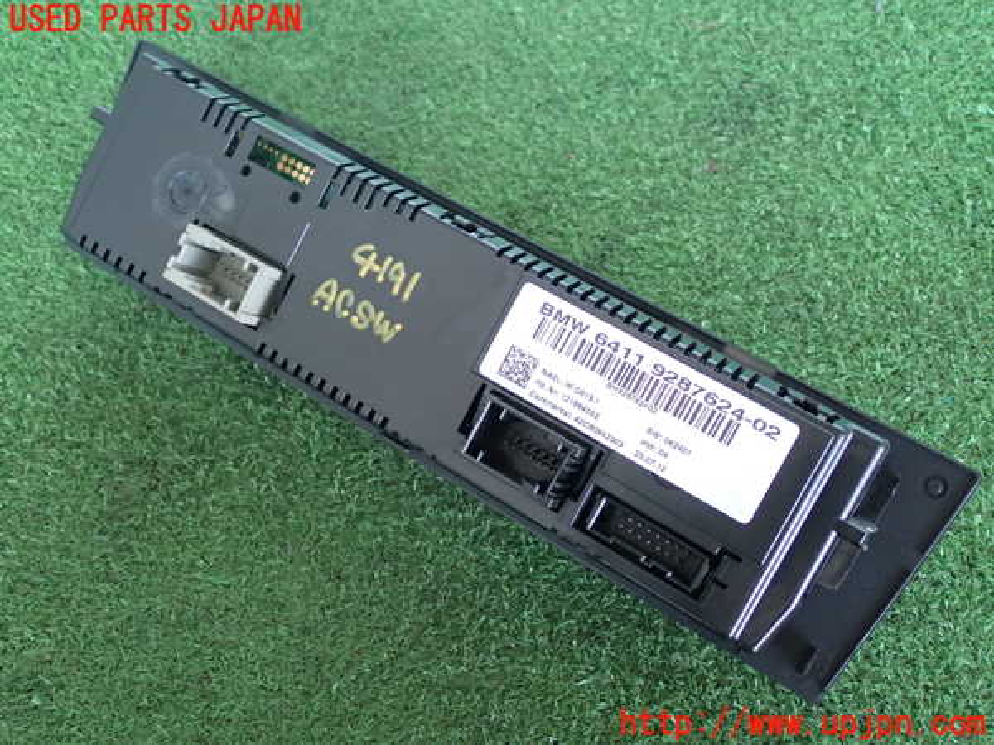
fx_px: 1177
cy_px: 372
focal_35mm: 41
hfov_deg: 45.8
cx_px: 497
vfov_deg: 35.1
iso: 320
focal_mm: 7.31
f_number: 2.8
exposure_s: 1/40
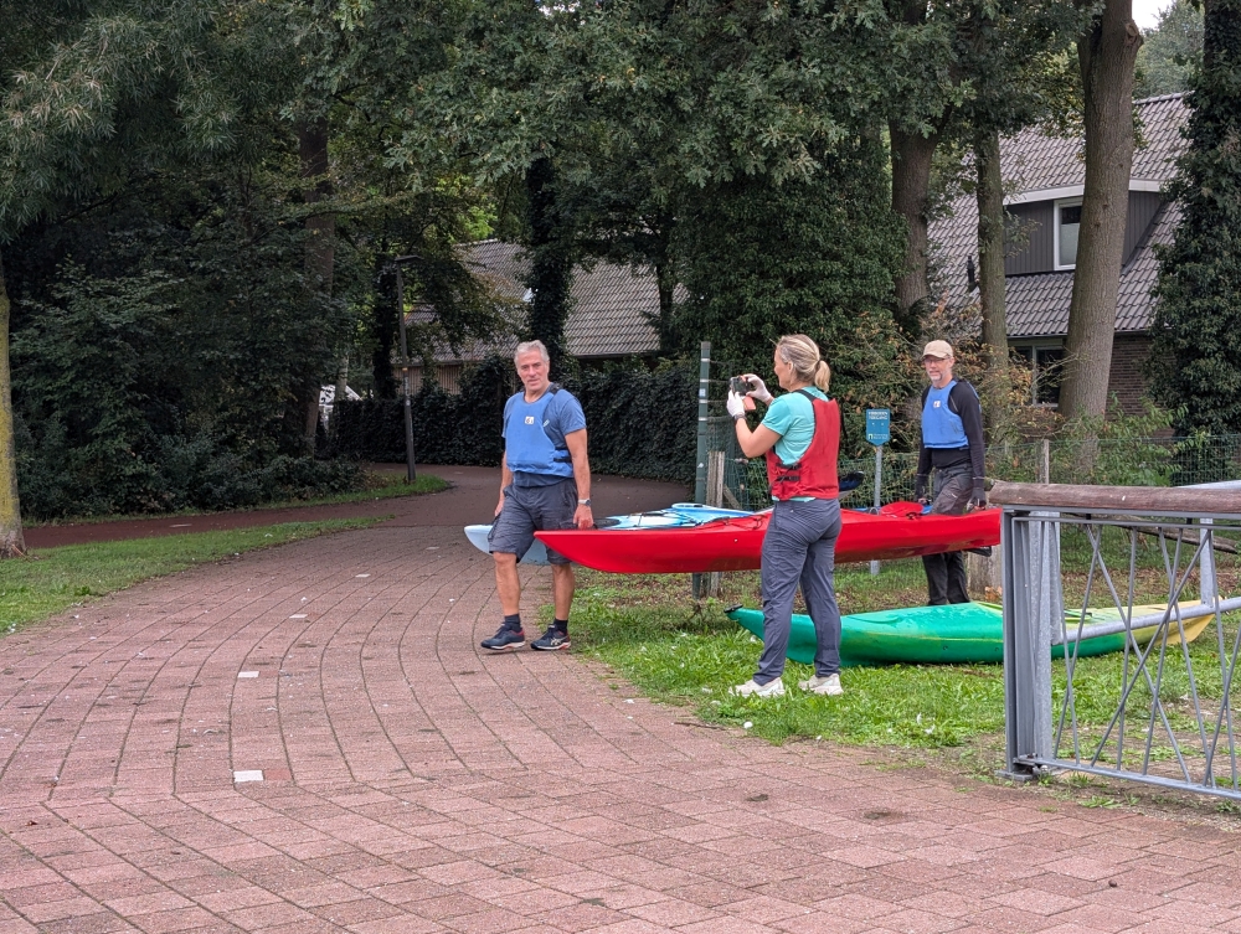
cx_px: 620
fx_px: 1759
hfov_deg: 38.9
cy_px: 467
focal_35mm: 49
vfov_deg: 29.7
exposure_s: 1/153
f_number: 1.68
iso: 37
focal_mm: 6.9
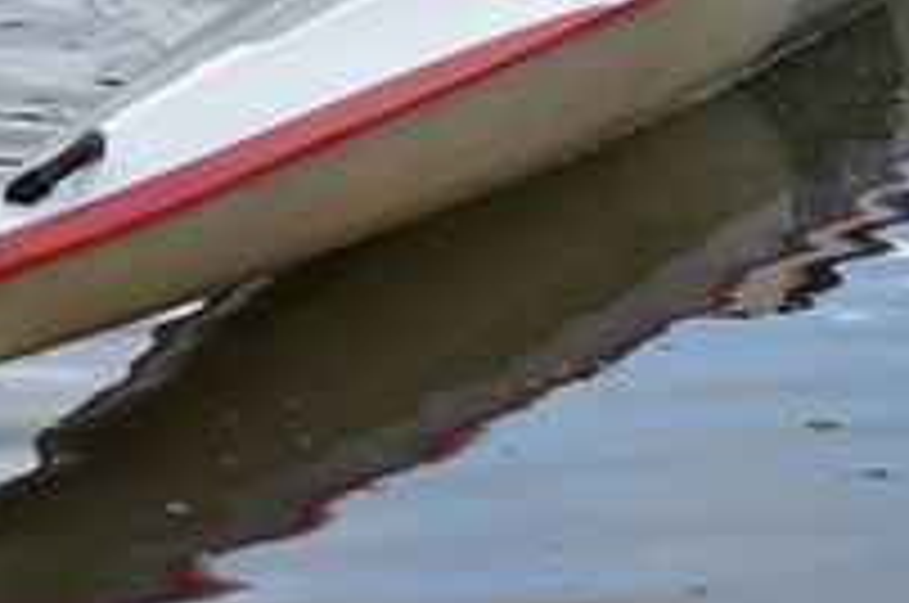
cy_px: -47
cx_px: 680
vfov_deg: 3.7
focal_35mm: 372
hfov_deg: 5.5
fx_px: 9378
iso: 200
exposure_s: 1/500
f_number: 5.6
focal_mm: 100
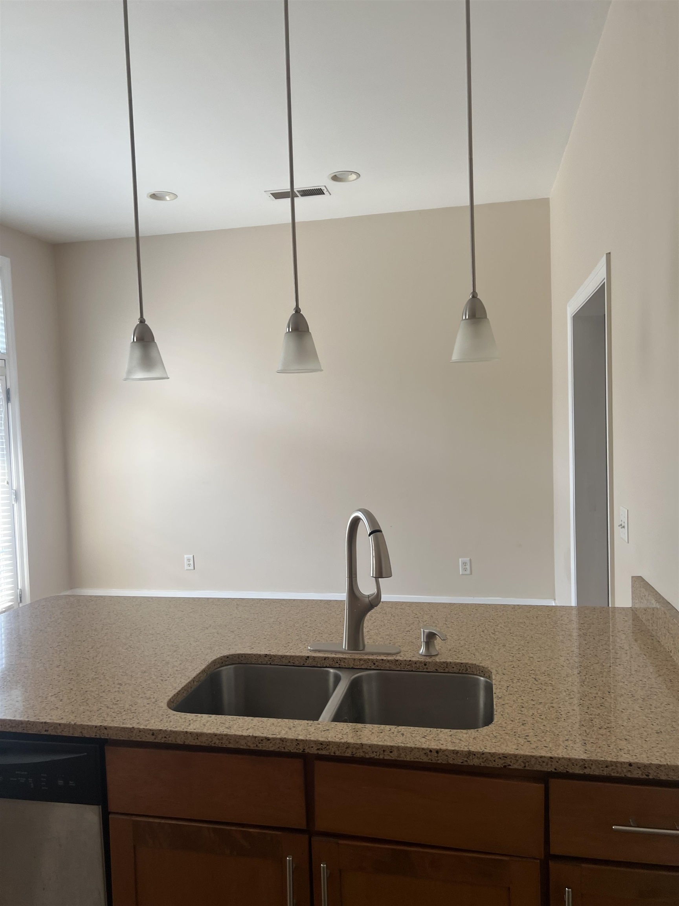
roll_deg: +2.0
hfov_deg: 53.1
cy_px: 453
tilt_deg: -4.0
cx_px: 340
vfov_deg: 67.3
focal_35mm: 26
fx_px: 680
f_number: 1.5
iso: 40
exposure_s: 1/189
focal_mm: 5.7
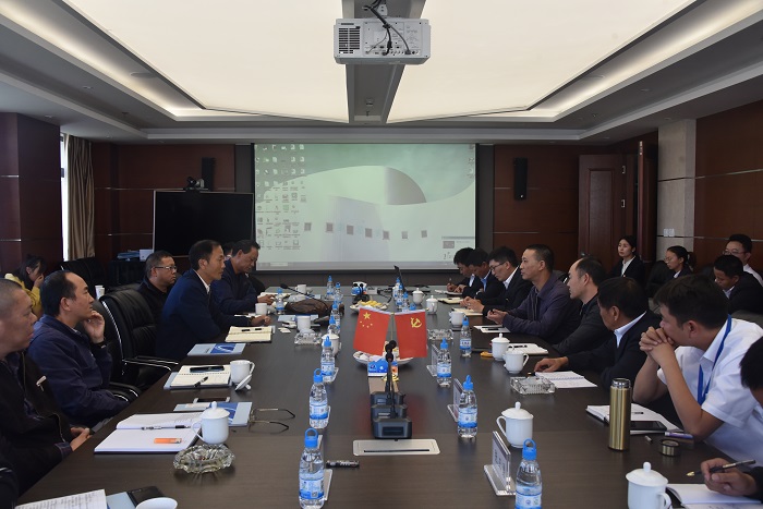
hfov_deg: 58.7
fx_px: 678
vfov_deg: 41.1
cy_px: 254
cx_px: 382
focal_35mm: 32
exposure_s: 1/250
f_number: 8
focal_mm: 32
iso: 1600
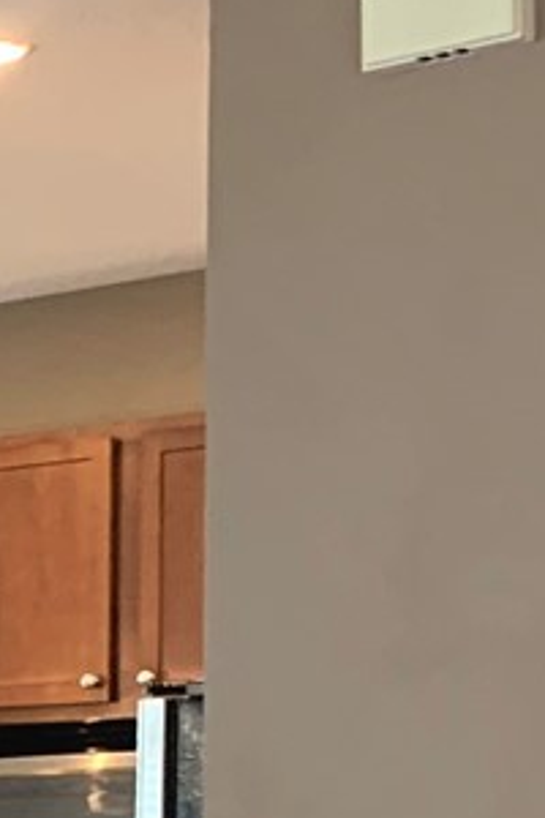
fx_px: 3270
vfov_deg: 13.7
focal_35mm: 144
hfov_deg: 7.4
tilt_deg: -1.6
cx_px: -1493
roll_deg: -0.4
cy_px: 1055
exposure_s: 1/60
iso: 160
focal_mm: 4.25
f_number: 1.8
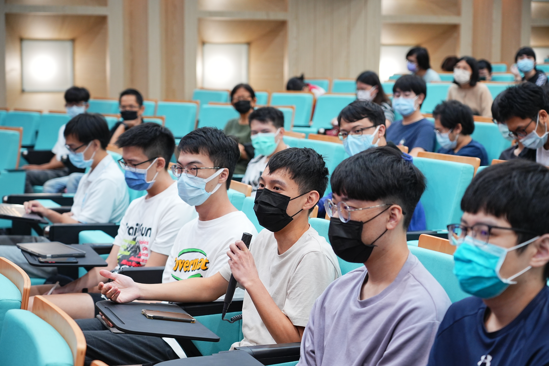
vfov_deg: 20.0
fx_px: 1037
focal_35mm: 68
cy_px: 183
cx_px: 274
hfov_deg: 29.7
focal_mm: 68
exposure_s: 1/200
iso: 1000
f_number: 4
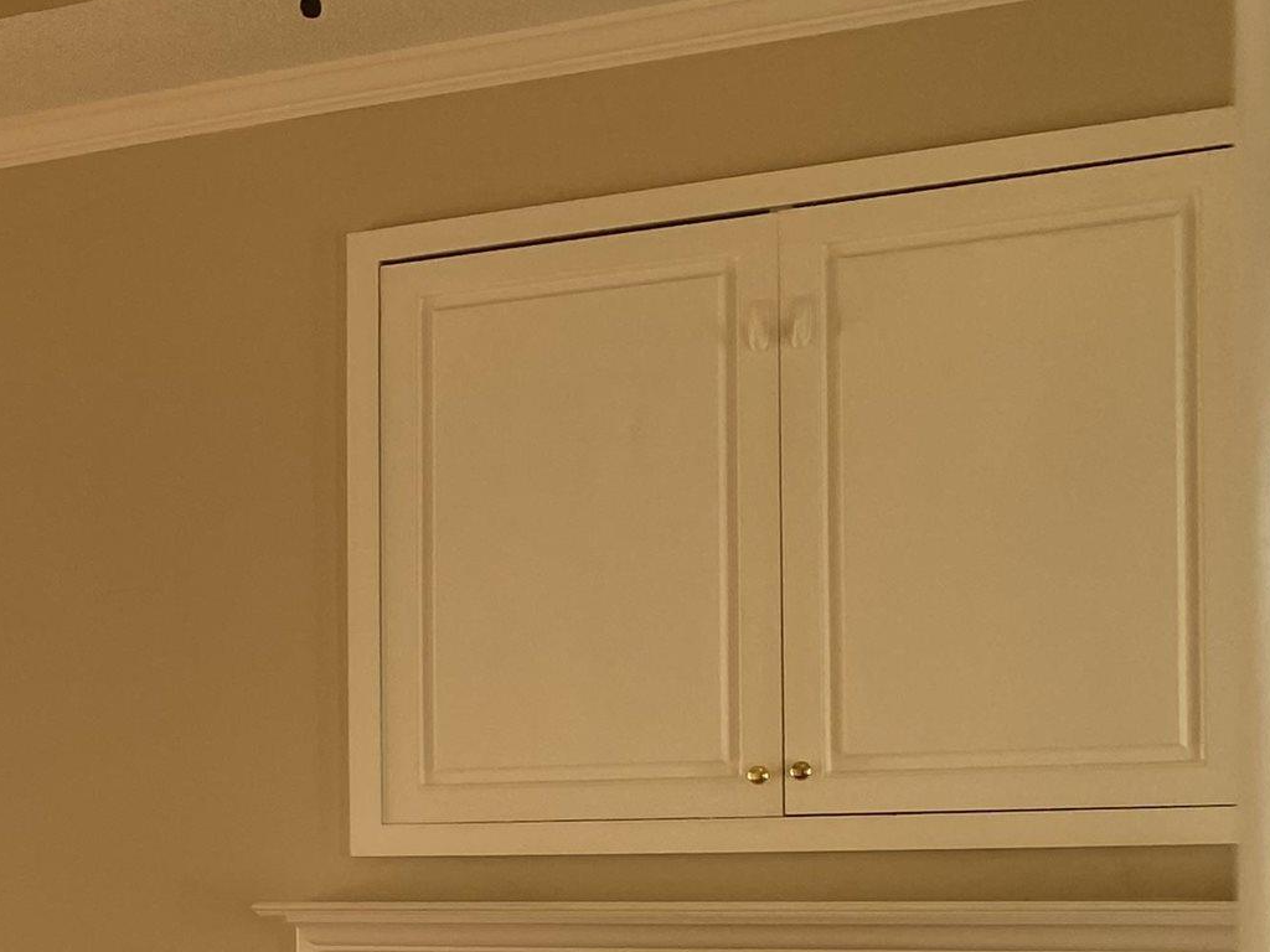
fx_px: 2862
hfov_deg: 22.4
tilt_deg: +0.8
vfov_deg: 18.5
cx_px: -383
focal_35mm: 78
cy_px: 902
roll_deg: +0.0
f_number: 1.8
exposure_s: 1/122
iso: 50
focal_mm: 4.25
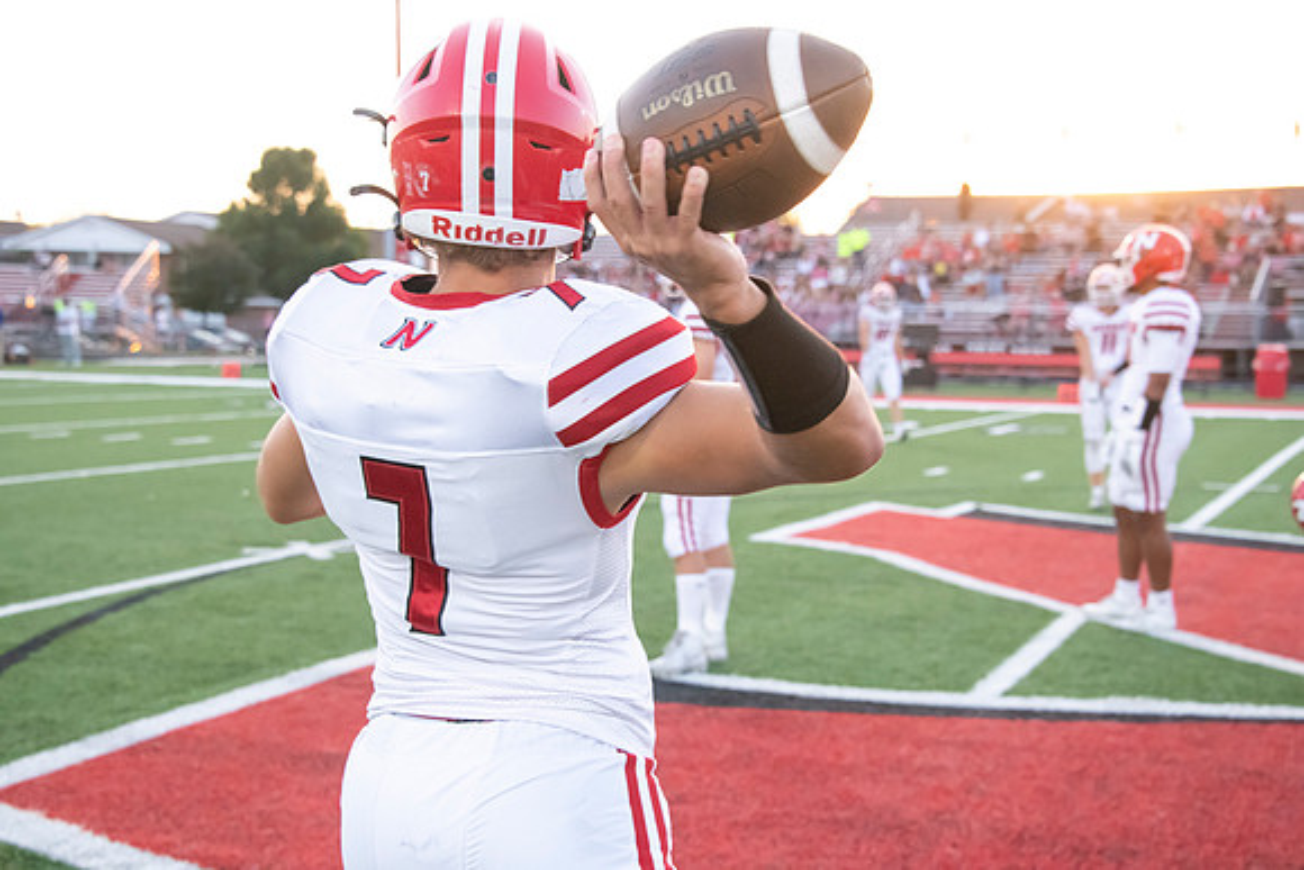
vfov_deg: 27.0
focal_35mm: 50
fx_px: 1811
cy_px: 435
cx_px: 652
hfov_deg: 39.6
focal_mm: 50
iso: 4000
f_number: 5.6
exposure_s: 1/1000
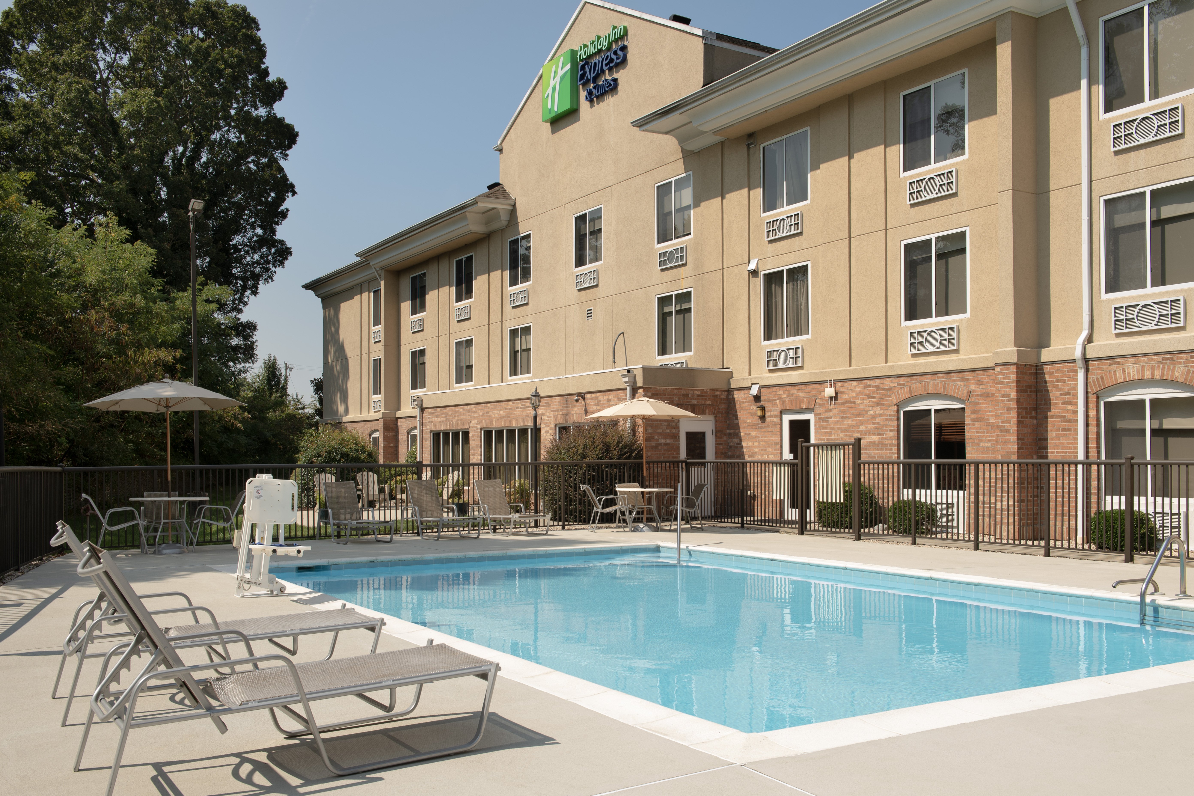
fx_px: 1061
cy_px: 398
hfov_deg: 58.7
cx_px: 597
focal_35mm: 32
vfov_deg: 41.1
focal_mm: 32
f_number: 11
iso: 50
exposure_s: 1/80
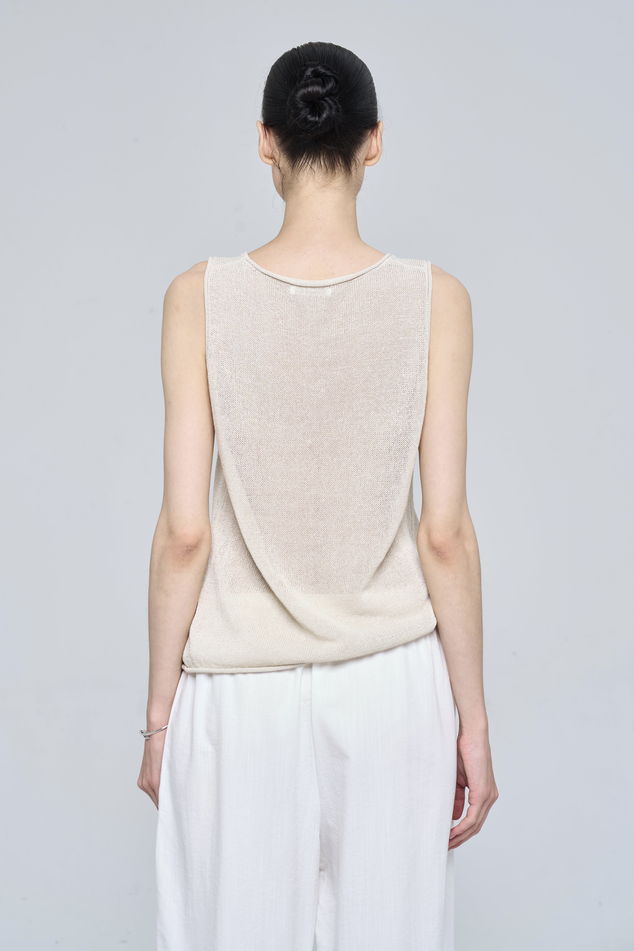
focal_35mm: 85
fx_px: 2245
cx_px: 317
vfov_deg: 23.9
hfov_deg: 16.1
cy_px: 476
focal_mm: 85
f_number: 8
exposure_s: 1/125
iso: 200
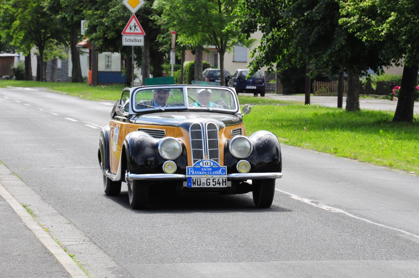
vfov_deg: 6.1
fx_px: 2616
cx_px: 210
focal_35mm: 225
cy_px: 139
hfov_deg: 9.2
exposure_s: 1/640
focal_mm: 150
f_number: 16
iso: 2200
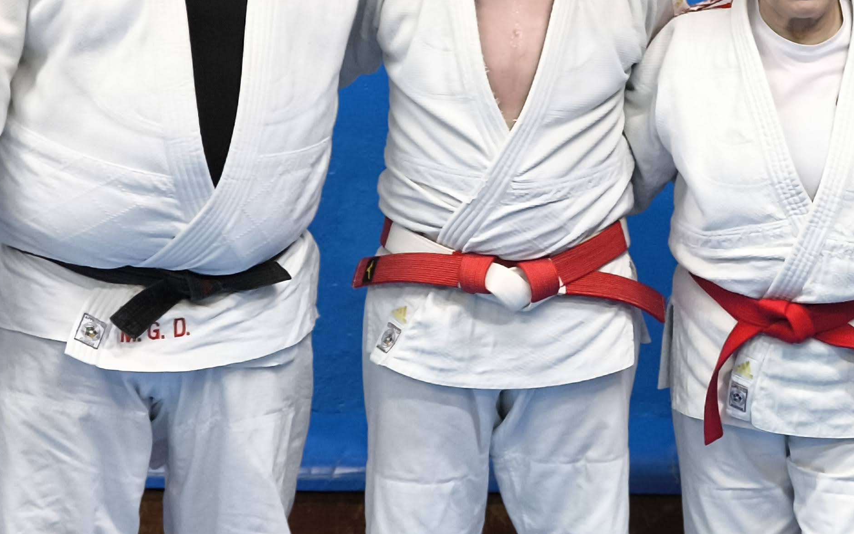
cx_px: 886
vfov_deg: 11.3
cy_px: 108
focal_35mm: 116
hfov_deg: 17.5
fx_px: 2700
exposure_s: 1/50
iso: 800
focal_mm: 7.1
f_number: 1.9
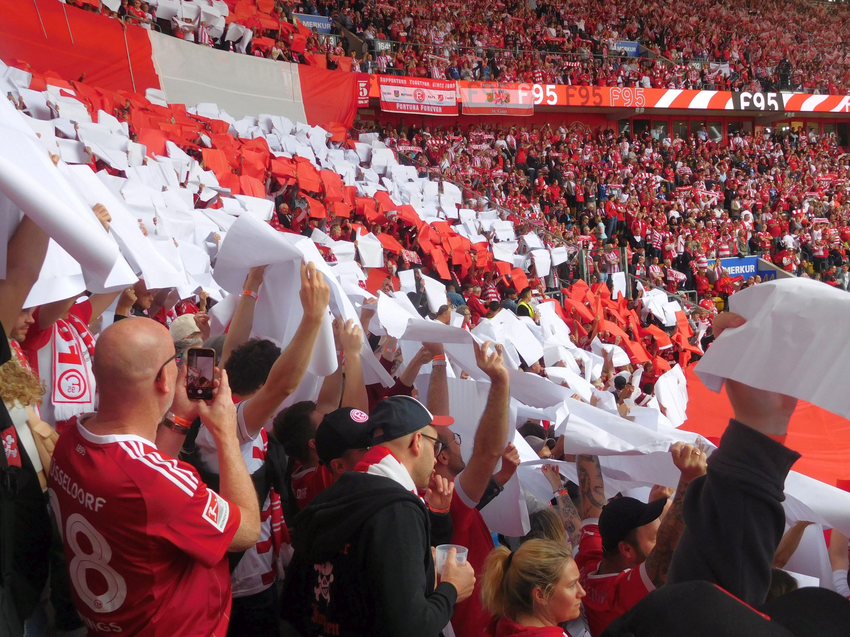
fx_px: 786
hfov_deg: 56.8
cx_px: 425
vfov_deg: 44.2
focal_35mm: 32
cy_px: 318
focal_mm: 5.7
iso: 220
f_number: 3.6
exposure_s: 1/250
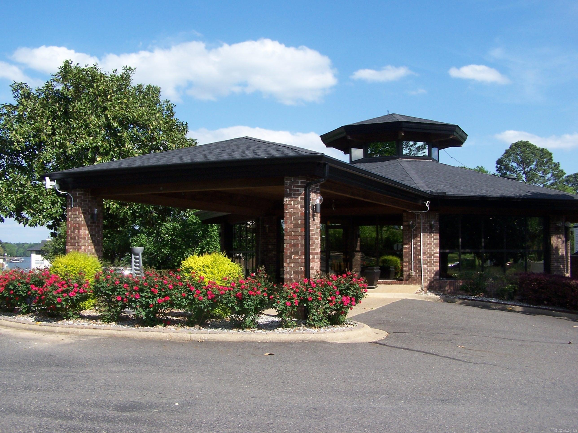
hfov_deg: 49.0
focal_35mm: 38
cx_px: 289
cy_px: 216
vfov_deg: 37.7
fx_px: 635
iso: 80
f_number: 4
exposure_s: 1/640
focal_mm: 6.3
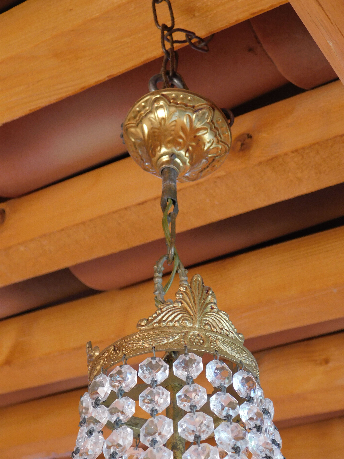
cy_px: 230
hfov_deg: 22.3
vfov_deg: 29.4
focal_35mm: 66
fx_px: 875
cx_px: 172
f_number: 4.2
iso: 160
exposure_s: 1/30
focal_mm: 11.7
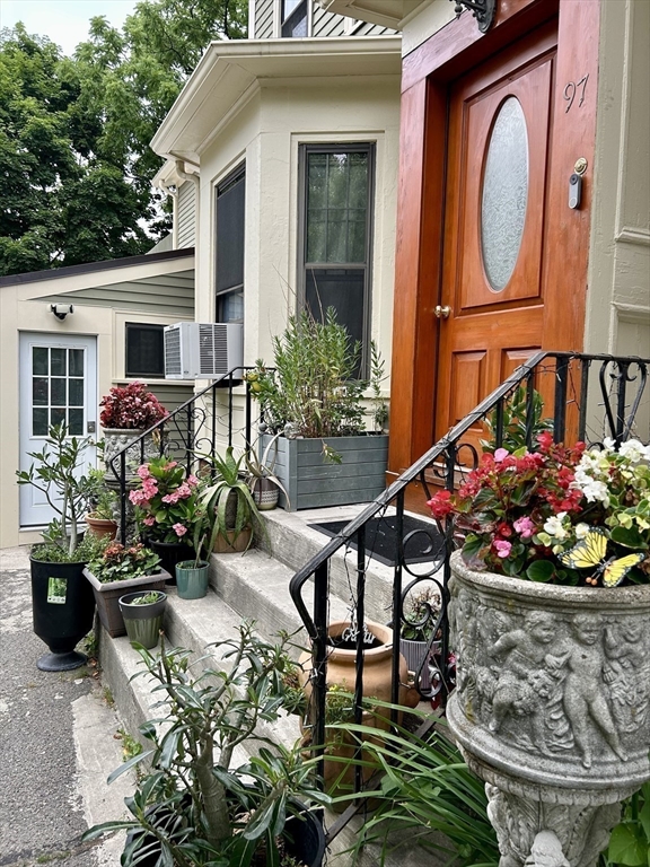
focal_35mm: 26
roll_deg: -1.5
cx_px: 325
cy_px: 434
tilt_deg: -5.0
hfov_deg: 53.1
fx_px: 651
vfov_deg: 67.3
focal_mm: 5.7
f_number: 1.5
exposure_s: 1/121
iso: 100
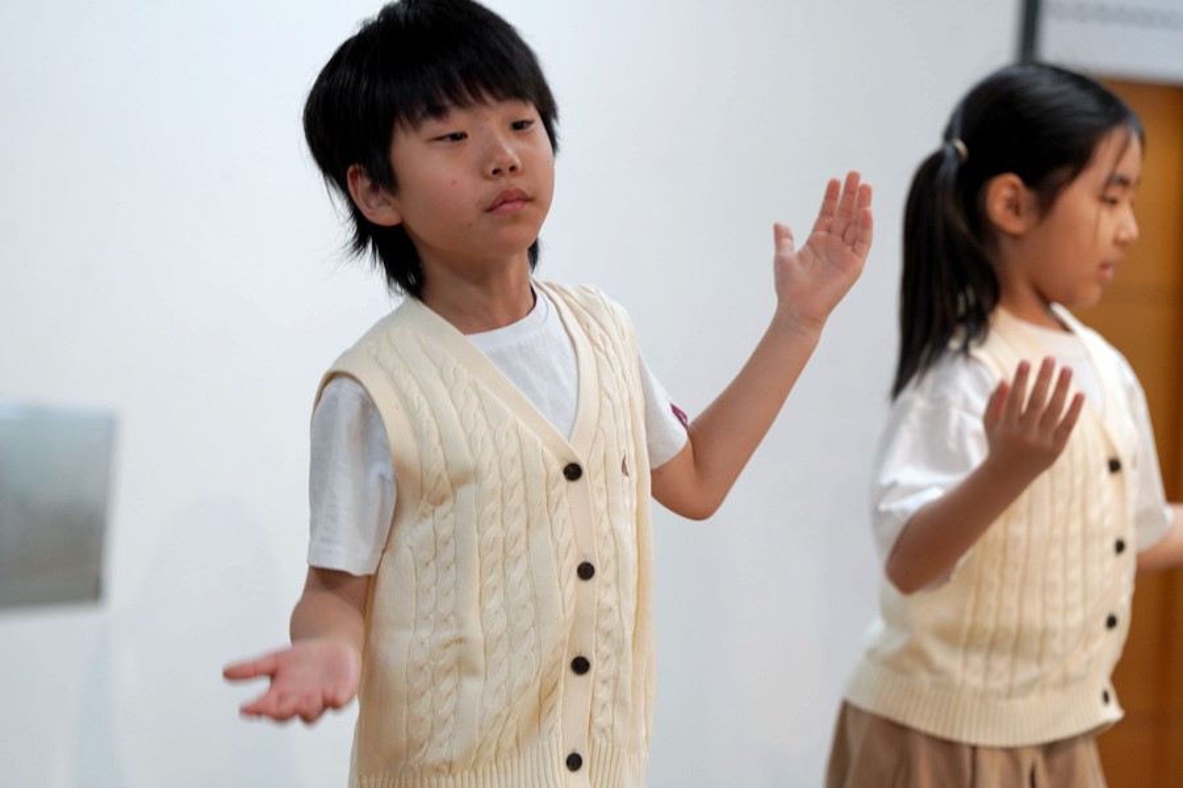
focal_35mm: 200
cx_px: 592
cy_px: 394
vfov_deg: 6.9
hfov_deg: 10.3
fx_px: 6572
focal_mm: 200
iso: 800
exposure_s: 1/250
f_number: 4
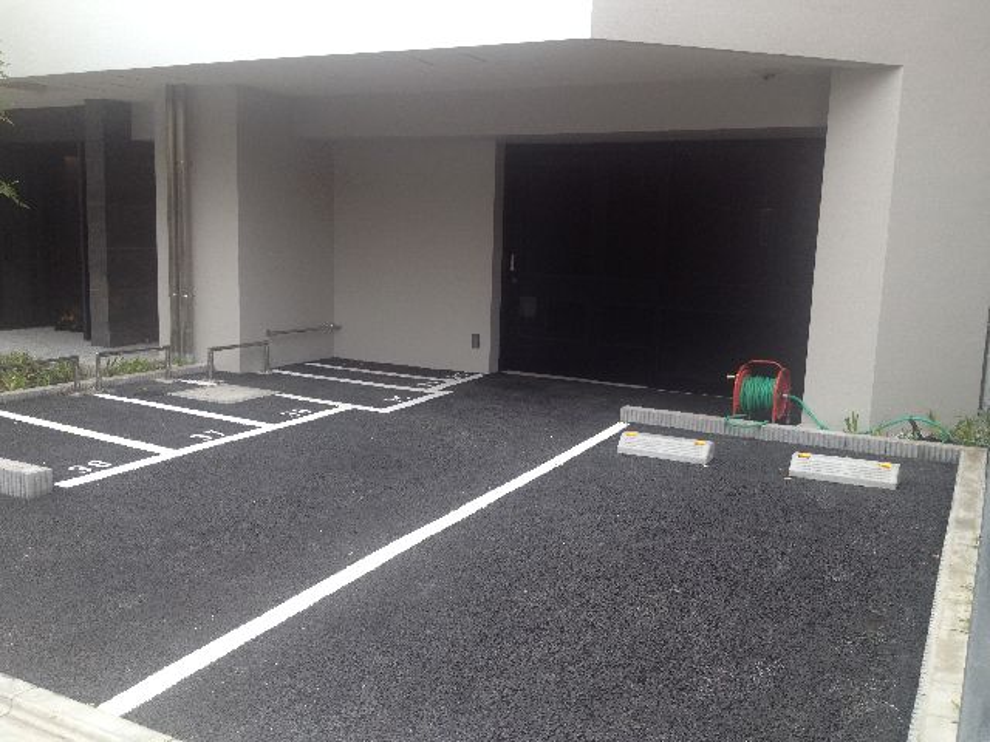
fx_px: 1001
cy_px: 371
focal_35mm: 35
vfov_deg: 40.7
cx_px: 495
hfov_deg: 52.6
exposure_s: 1/156
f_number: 2.4
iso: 50
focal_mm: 4.28
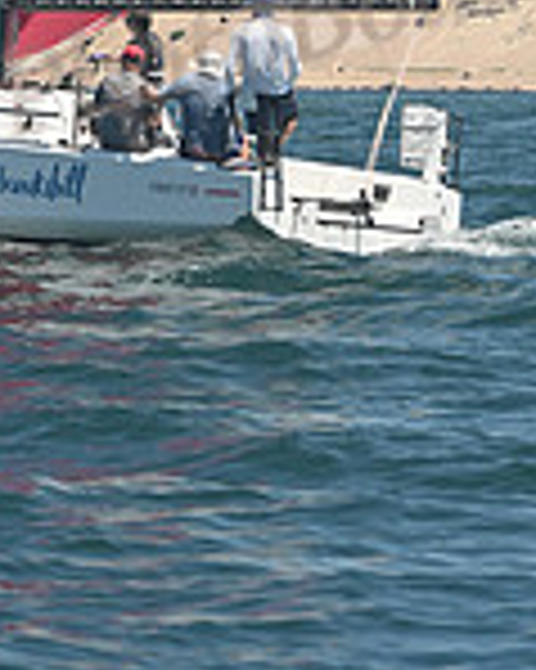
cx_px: -232
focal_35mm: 446
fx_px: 8853
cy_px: -603
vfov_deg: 4.3
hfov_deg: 3.5
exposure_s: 1/1000
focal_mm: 122
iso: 320
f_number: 7.1
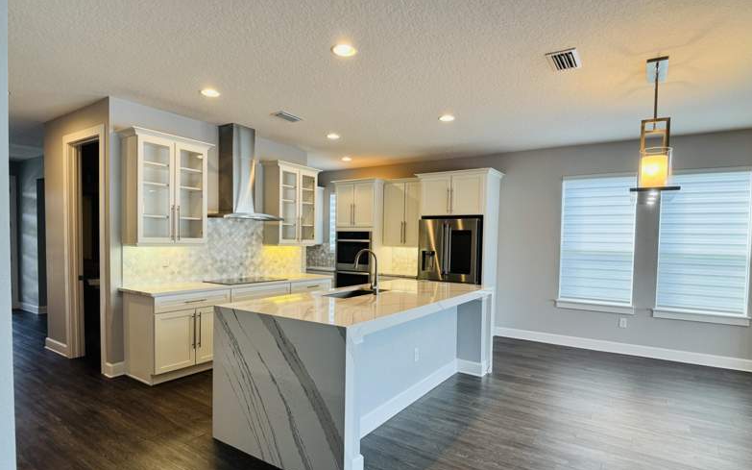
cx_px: 376
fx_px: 533
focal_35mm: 26
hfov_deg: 70.4
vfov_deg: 47.5
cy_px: 256
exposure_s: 1/120
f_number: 1.78
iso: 160
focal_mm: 6.76
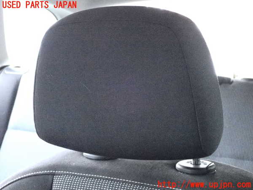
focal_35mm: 71
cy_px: 95
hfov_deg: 27.4
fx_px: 519
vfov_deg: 20.7
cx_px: 126
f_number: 3.9
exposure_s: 1/125
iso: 10000
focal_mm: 12.73
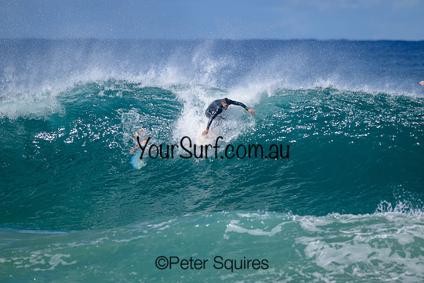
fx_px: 9424
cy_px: 142
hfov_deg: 2.6
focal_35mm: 800
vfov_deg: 1.7
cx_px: 212
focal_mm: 800
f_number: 11
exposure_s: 1/2000
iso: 900
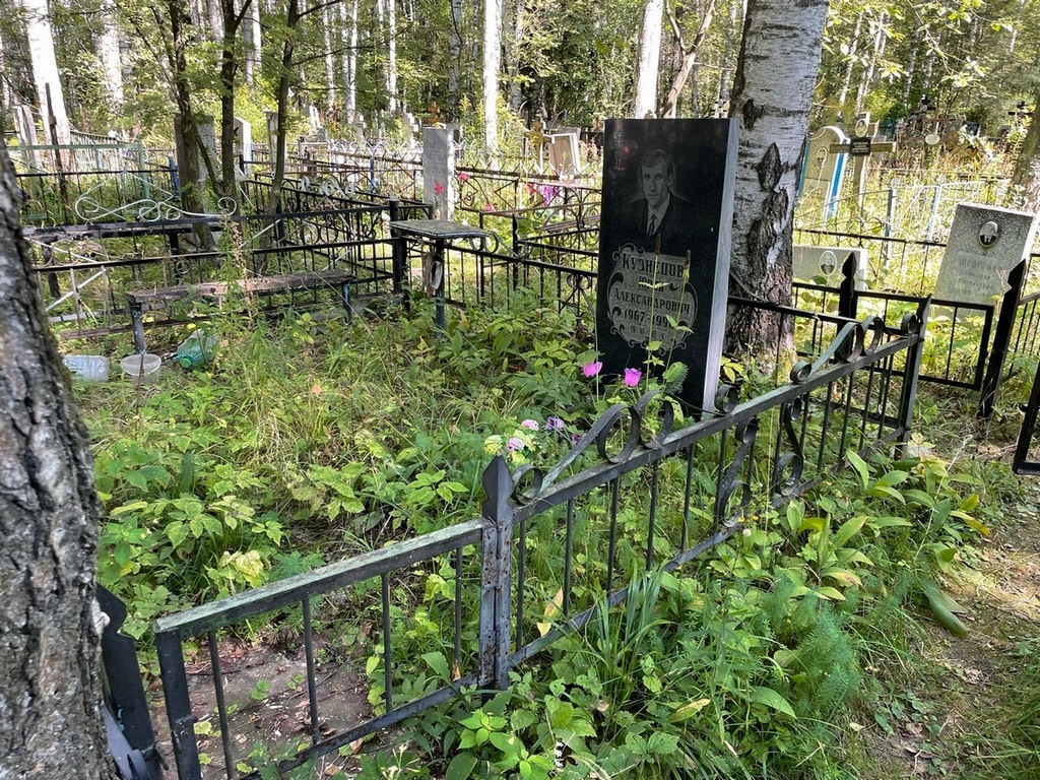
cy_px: 390
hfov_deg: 67.3
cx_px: 520
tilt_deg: -15.8
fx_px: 781
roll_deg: -0.6
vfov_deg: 53.1
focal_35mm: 26
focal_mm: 4.2
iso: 40
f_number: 1.6
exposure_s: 1/121
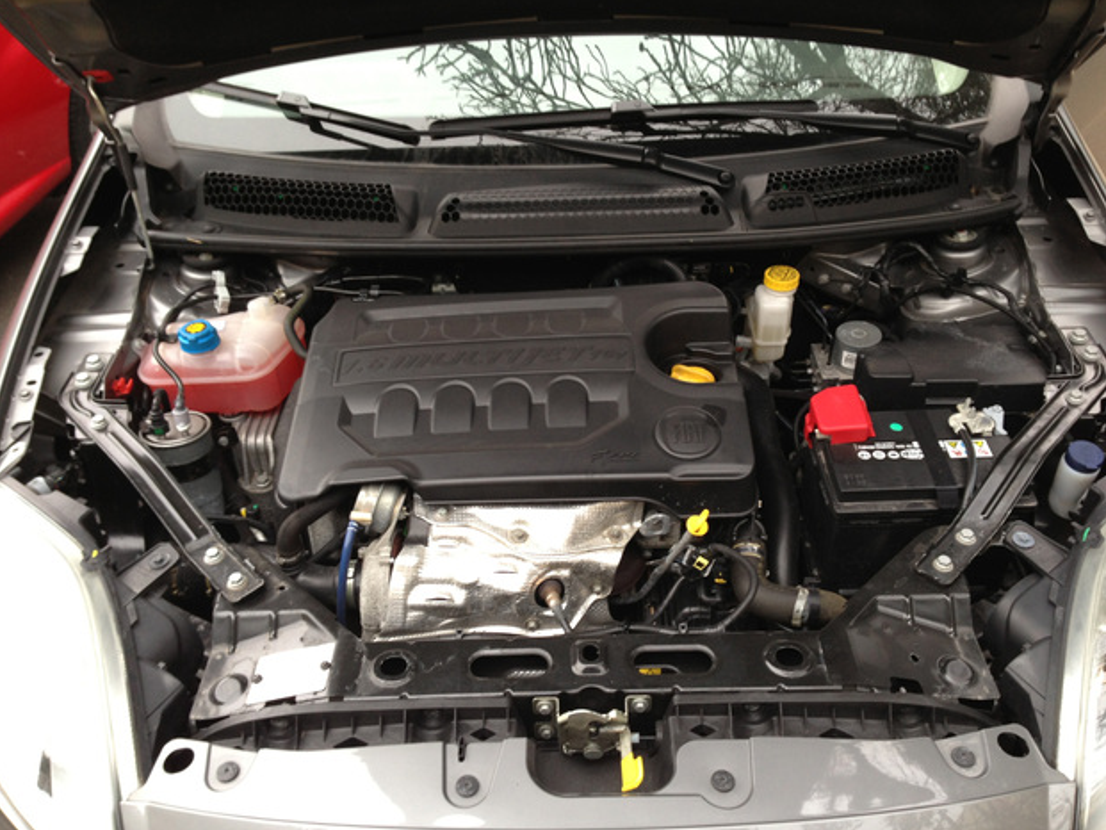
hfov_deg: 53.9
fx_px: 1087
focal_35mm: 34
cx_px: 565
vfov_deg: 41.8
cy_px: 406
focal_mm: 4.13
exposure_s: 1/24
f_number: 2.4
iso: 50
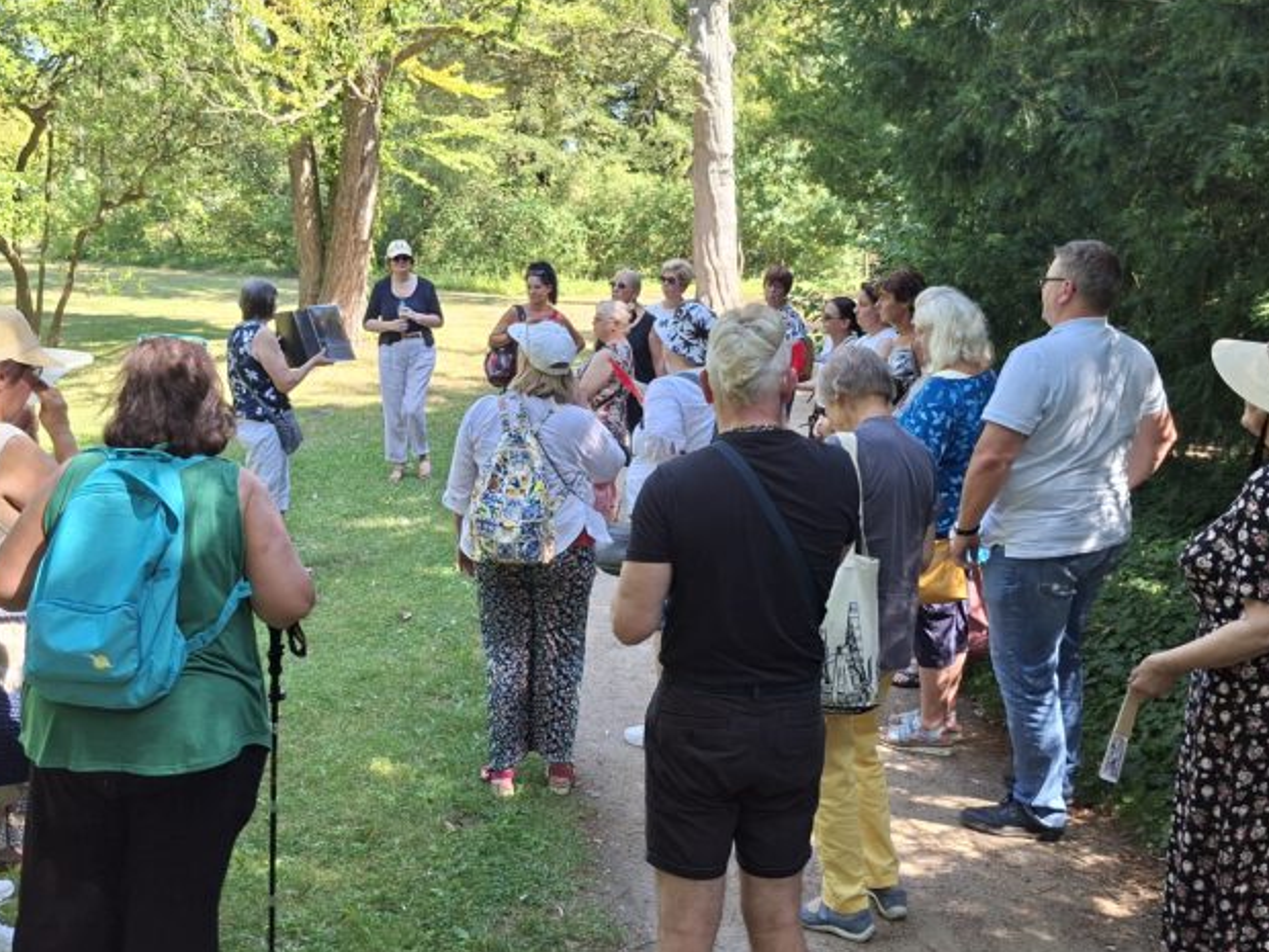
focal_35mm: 38
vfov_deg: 37.7
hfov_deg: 49.0
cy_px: 469
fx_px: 1393
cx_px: 628
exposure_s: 1/230
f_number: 1.8
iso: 50
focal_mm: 5.54
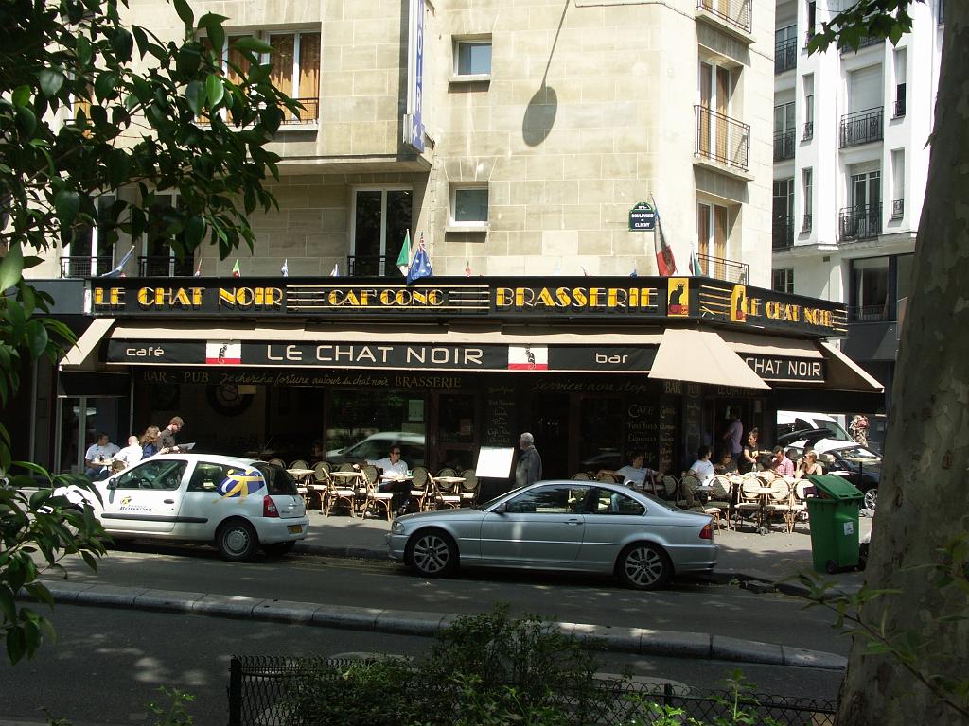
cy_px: 363
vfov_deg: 38.7
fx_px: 1036
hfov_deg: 50.1
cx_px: 484
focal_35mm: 37
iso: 64
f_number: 5.6
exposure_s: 1/200
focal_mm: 9.49
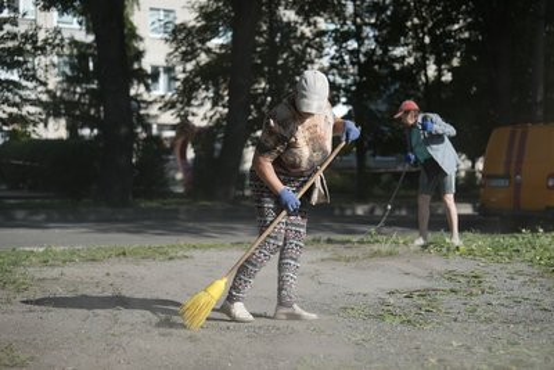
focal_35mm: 70
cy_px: 185
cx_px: 277
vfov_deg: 19.5
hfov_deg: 28.8
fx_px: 1078
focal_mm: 70
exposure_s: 1/400
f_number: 2.8
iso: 125
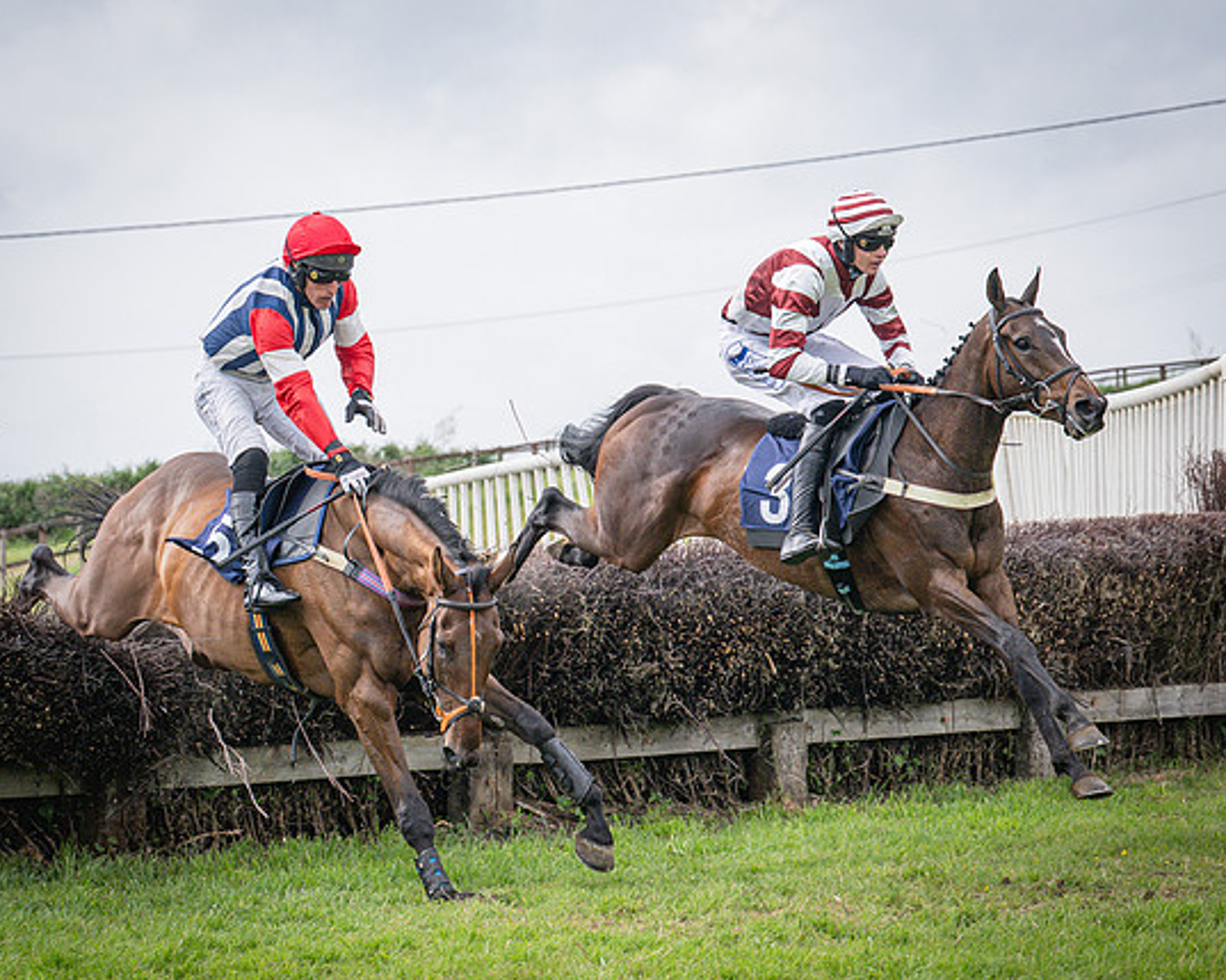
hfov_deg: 14.2
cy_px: 508
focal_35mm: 136
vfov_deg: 11.3
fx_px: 4932
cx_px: 758
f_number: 4.5
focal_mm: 70
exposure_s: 1/1600
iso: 400
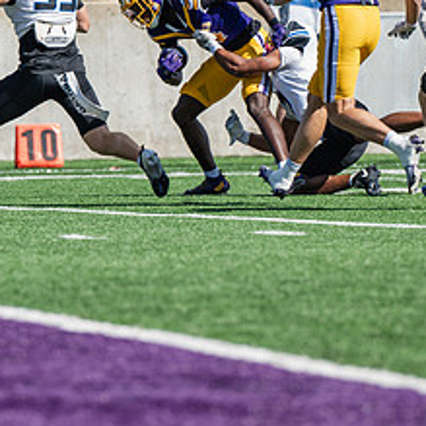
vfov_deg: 3.1
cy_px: 139
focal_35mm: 570
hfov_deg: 3.1
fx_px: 7936
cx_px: 163
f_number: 3.2
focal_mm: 200
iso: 80
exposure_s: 1/800
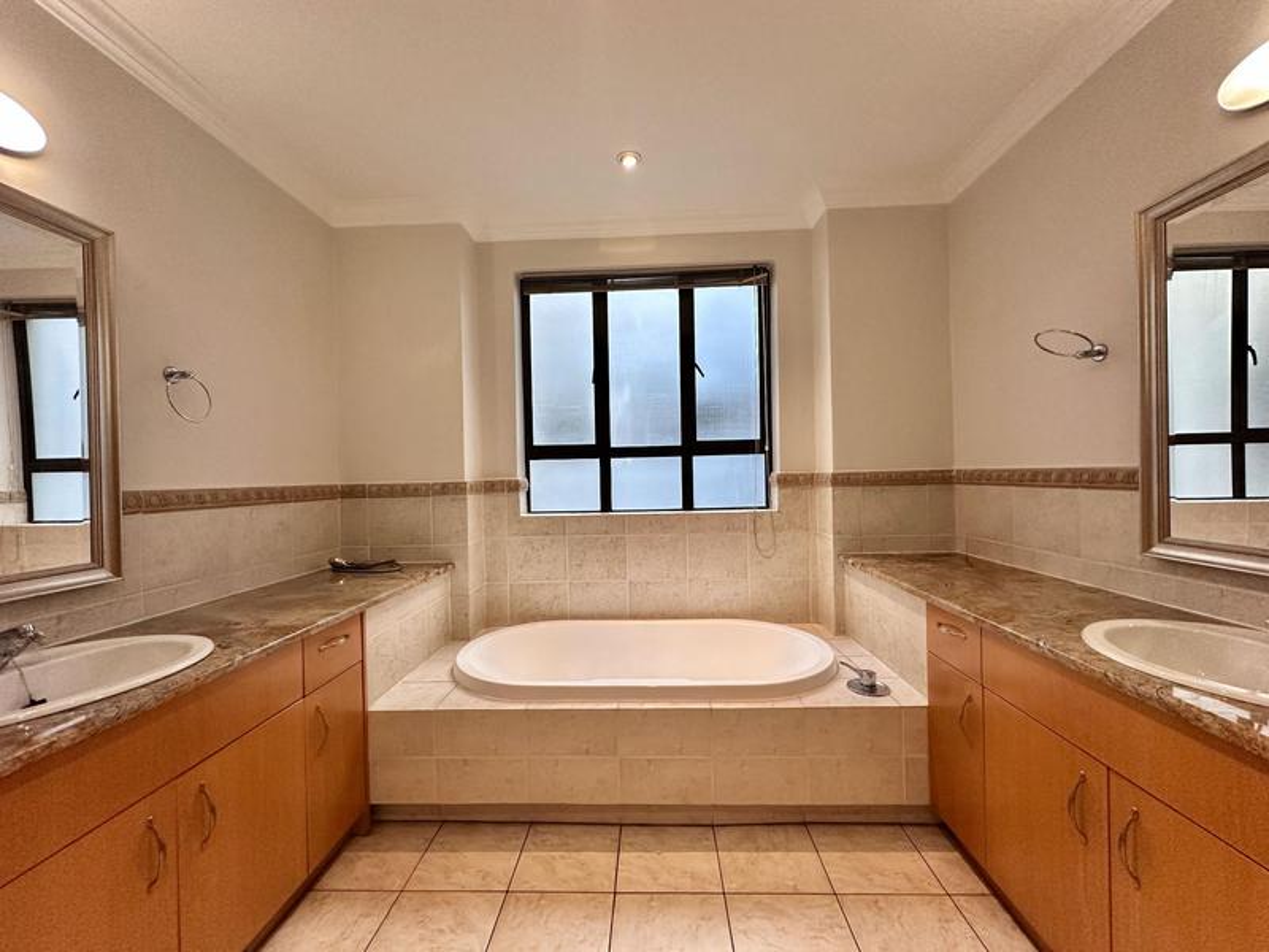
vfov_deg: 85.7
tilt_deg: -0.2
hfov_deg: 102.1
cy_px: 476
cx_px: 634
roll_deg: +2.8
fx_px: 513
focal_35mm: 14
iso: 200
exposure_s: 1/100
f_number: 2.2
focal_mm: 2.22
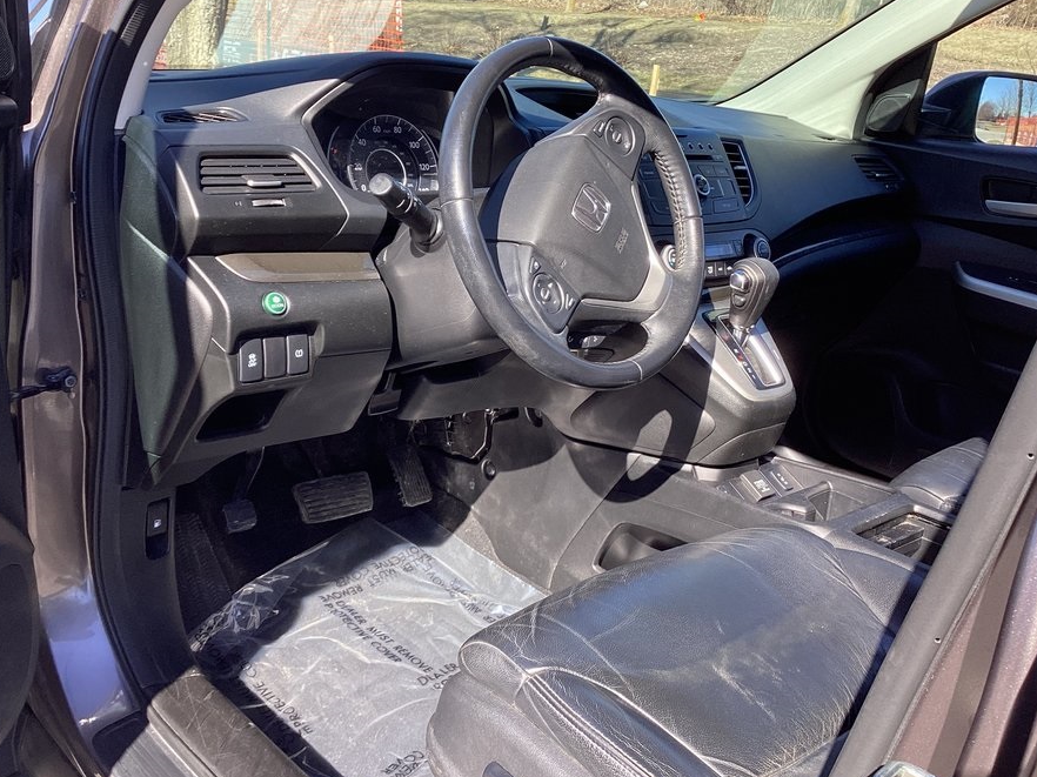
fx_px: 1078
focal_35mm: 36
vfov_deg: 39.6
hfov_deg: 51.3
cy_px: 380
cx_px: 471
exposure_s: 1/288
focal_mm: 3.3
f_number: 2.4
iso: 25
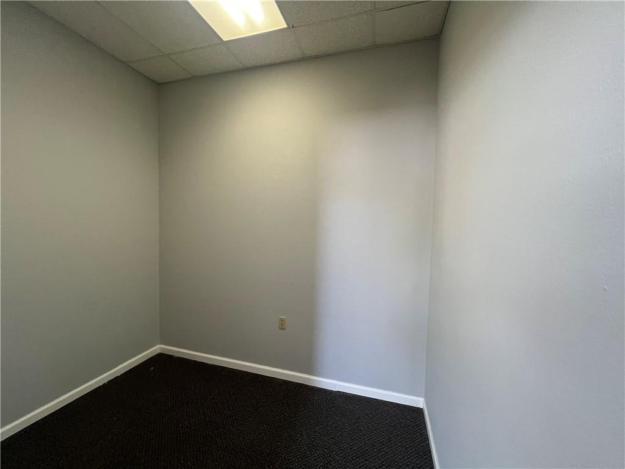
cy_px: 234
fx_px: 235
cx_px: 312
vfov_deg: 89.9
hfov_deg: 106.2
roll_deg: -1.3
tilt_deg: -2.5
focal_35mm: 13
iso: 160
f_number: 1.8
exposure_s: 1/120
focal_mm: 1.57
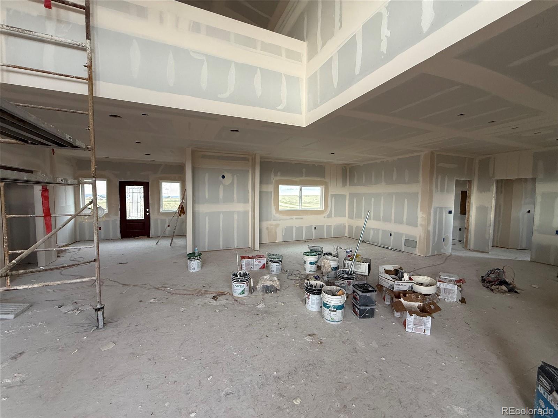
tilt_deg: -3.2
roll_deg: -0.5
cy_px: 209
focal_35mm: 14
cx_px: 279
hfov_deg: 102.1
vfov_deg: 85.7
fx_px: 226
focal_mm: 2.22
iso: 200
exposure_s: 1/99
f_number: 2.2
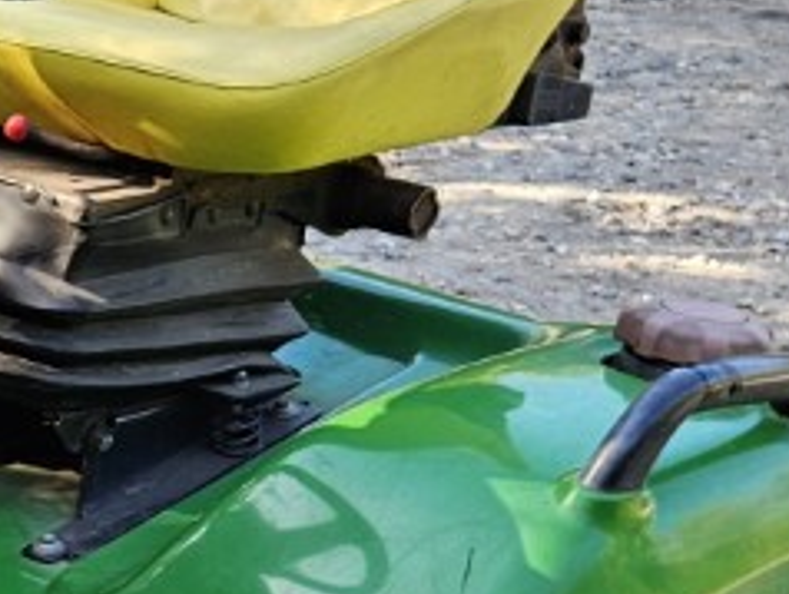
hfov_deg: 13.1
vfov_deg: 10.4
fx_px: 3171
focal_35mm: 139
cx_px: -537
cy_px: 840
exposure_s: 1/180
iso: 40
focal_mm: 5.4
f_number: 1.8
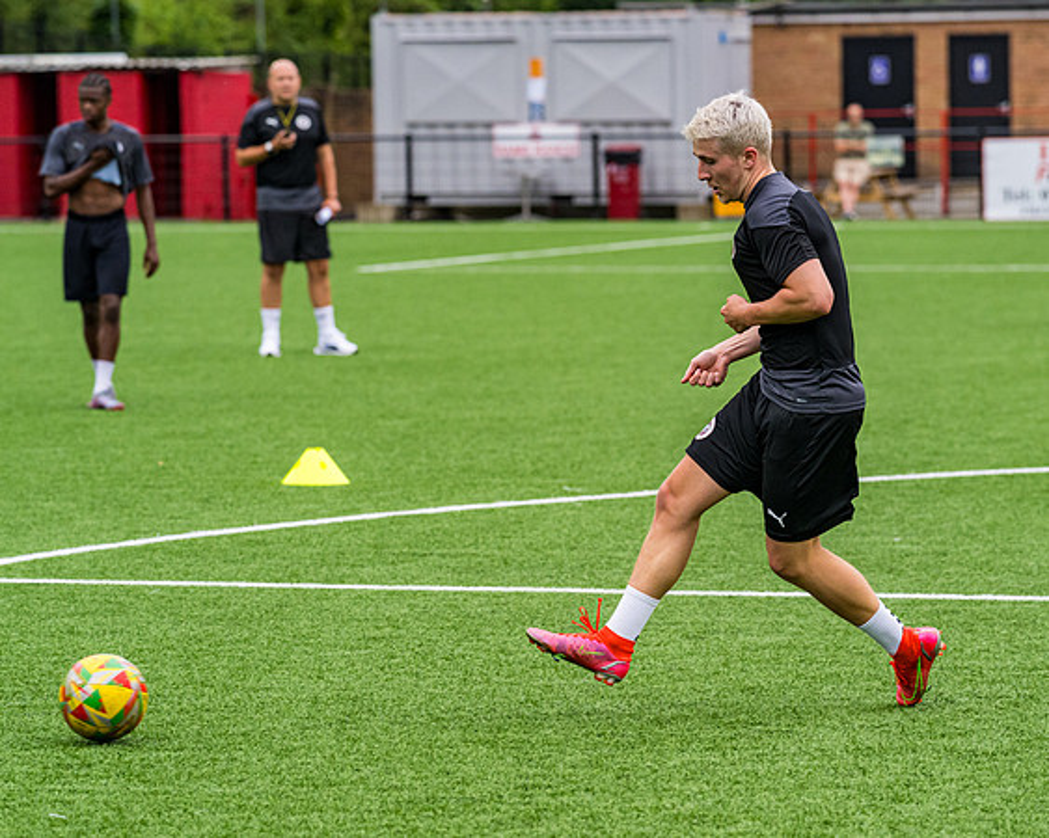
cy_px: 396
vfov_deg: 8.0
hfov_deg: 10.0
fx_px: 6018
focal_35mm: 194
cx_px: 670
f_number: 4
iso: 800
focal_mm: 135
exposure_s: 1/1000
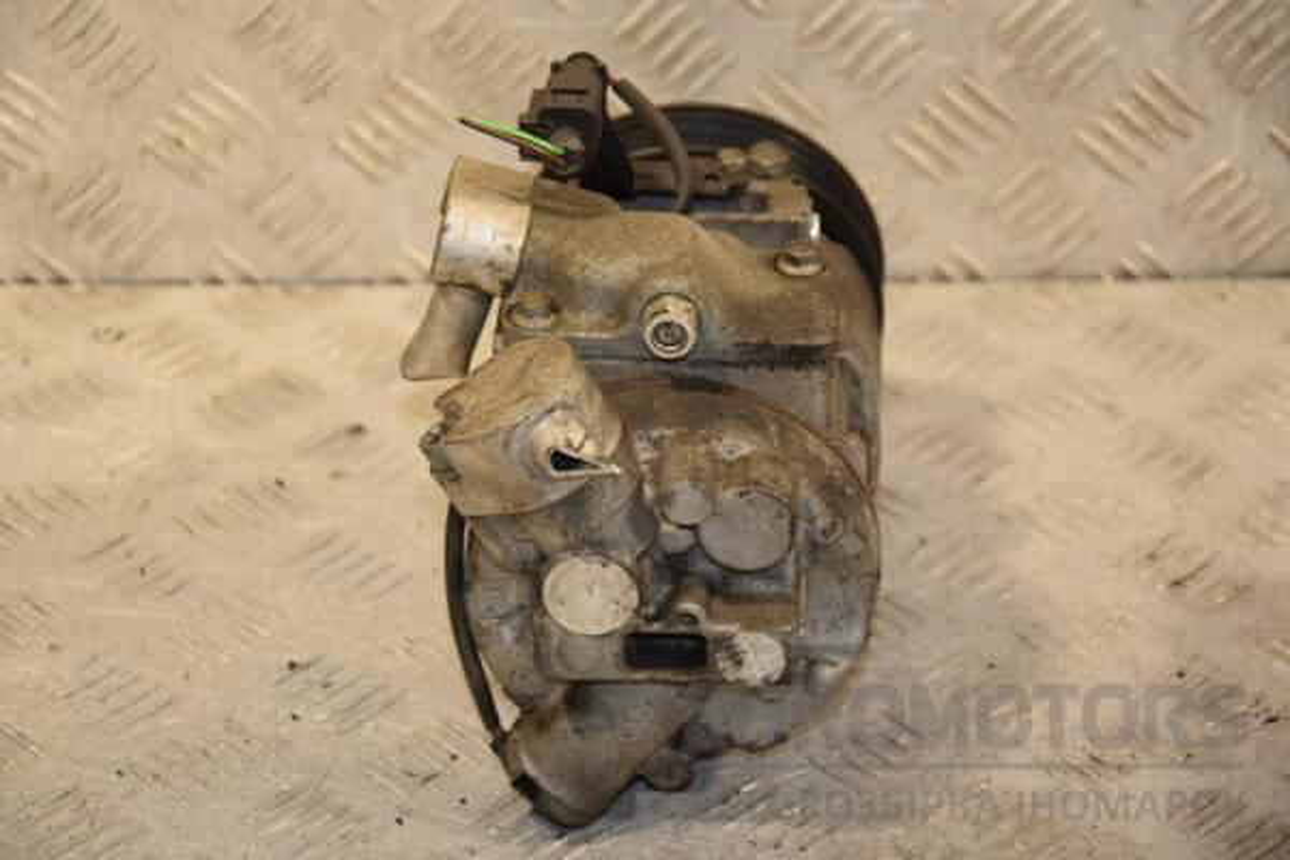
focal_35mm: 112
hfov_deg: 18.2
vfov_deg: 12.2
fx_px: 4031
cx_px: 645
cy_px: 430
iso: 800
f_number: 5.3
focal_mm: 75
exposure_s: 1/160
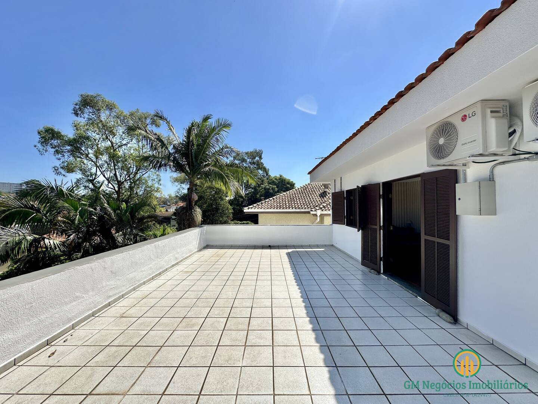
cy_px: 202
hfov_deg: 102.1
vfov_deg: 85.7
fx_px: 218
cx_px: 269
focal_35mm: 14
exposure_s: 1/2959
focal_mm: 2.22
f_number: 2.2
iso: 50
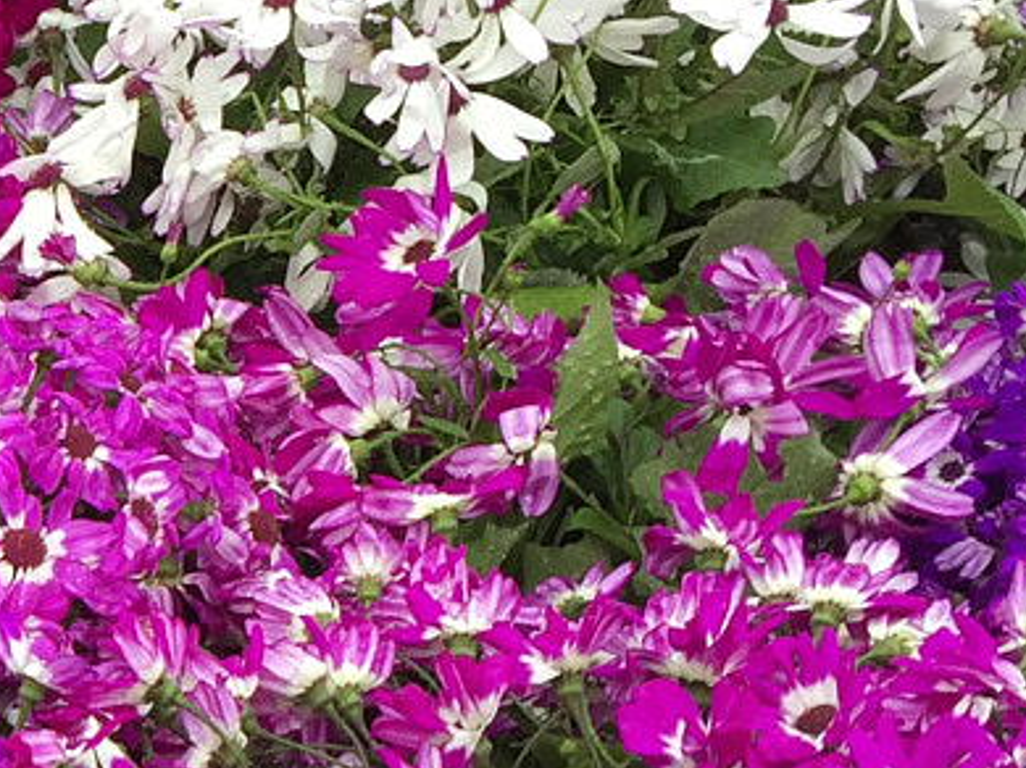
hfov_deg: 14.8
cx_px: -723
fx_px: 3525
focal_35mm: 119
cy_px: 813
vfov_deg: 12.3
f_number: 2.2
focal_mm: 4.15
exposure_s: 1/126
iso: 32
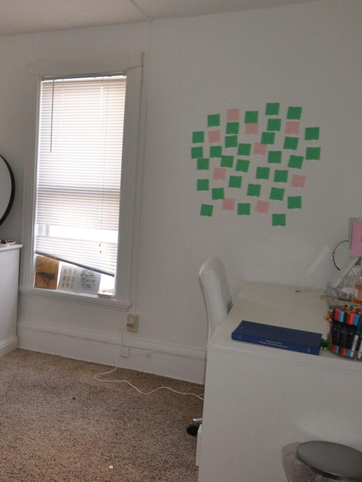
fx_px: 488
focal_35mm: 35
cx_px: 49
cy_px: 218
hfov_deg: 38.4
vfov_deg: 52.5
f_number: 3.5
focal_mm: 10
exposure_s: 1/60
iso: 800
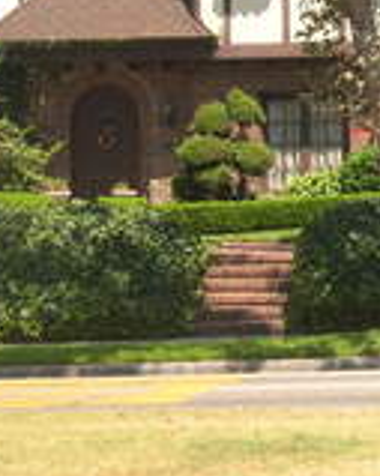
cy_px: 120
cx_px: 438
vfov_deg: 15.5
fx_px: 1745
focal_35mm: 124
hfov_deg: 12.2
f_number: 3.4
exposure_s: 1/478
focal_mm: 12.2
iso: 100
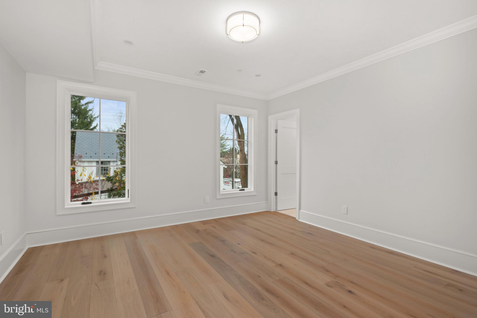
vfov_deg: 70.5
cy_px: 159
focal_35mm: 17
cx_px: 238
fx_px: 225
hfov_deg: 93.3
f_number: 8
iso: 200
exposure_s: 1/1.67
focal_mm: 17
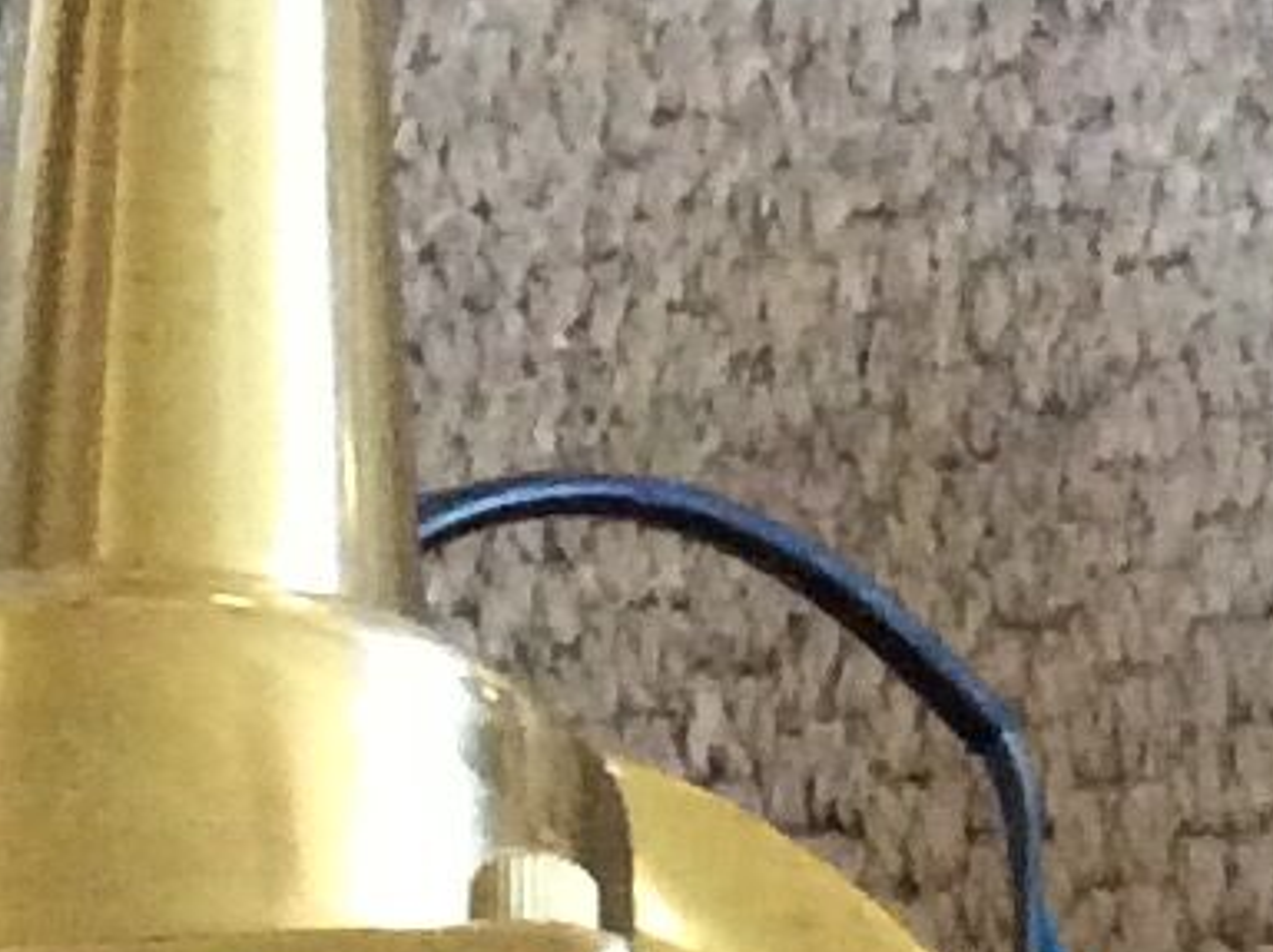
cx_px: 1853
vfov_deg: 6.7
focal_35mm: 216
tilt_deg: -47.3
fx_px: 7933
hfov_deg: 9.0
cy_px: 1768
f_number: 2.4
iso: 320
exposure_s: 1/20
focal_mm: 3.3
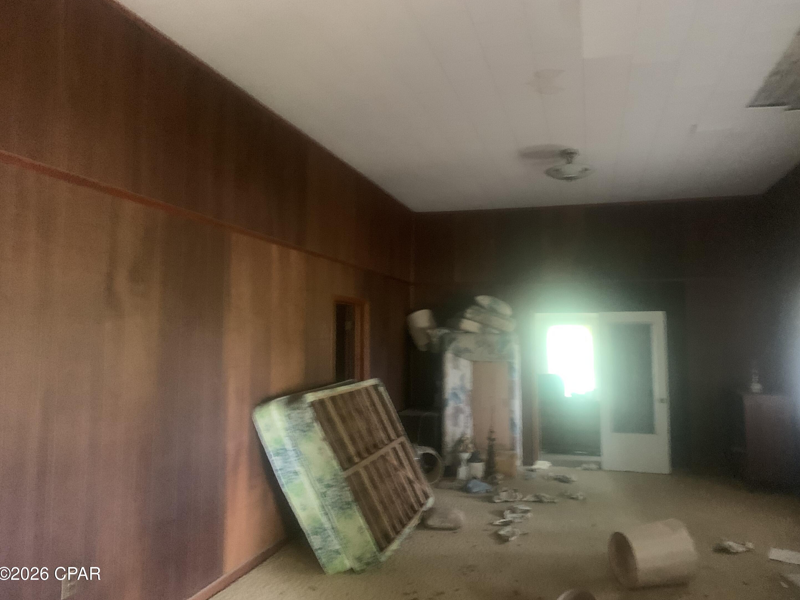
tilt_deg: +7.1
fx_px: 624
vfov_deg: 51.3
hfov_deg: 65.3
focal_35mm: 27
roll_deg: +0.0
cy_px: 291
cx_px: 411
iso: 800
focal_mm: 4.25
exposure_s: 1/23
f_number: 1.8
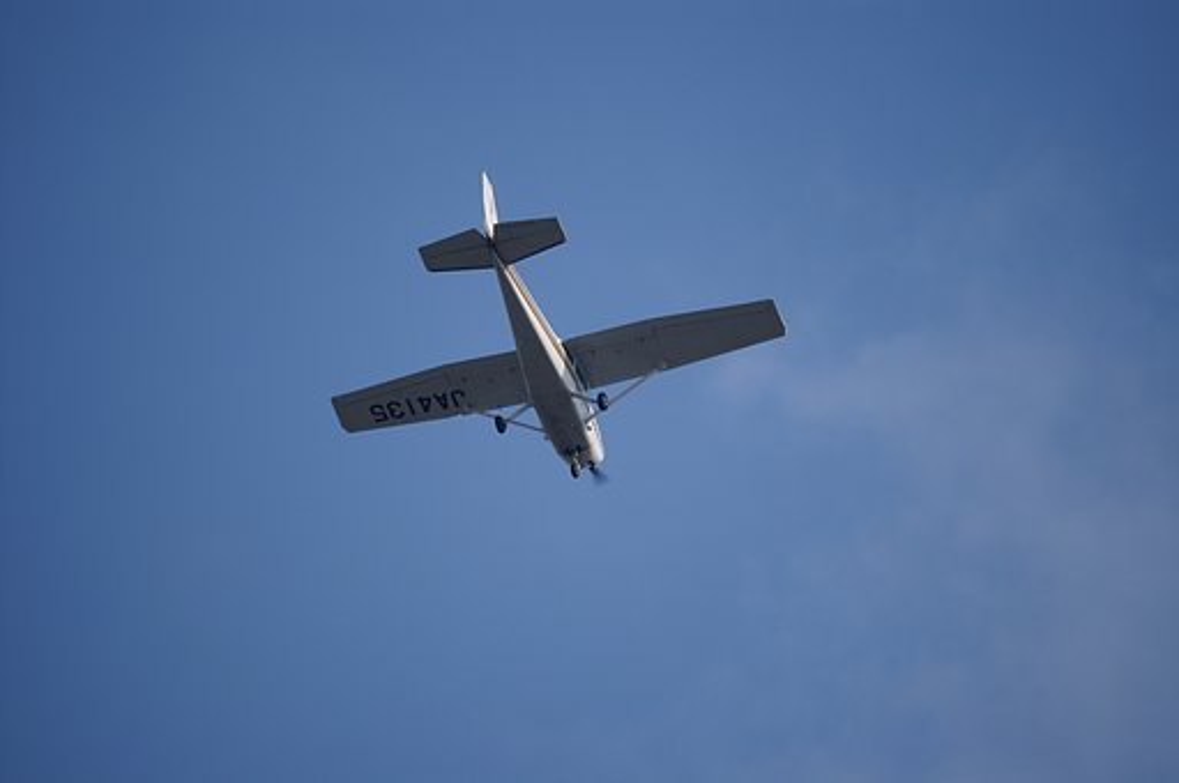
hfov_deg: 2.8
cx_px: 590
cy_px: 392
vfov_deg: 1.8
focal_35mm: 750
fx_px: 24531
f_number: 8
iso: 100
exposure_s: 1/500
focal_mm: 500
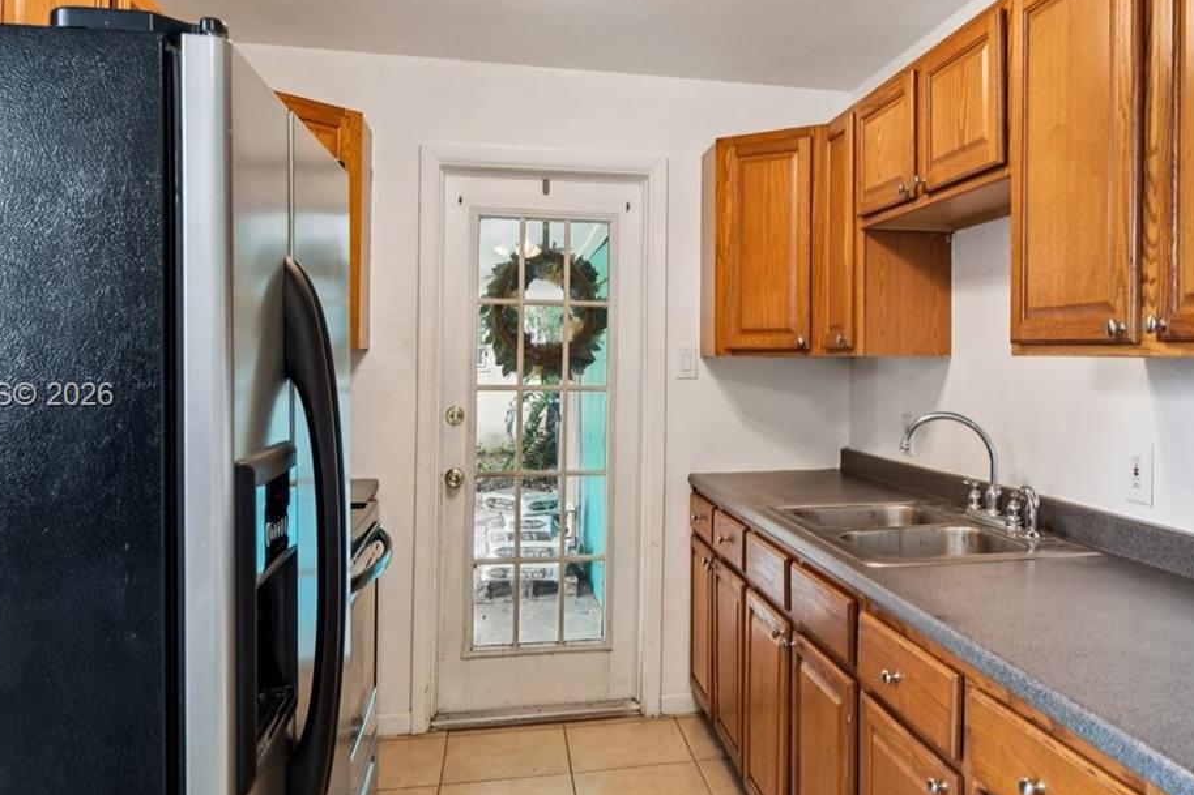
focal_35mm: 28
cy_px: 397
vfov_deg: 46.4
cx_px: 752
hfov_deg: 64.5
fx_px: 928
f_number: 8
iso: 400
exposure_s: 1/8
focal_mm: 16
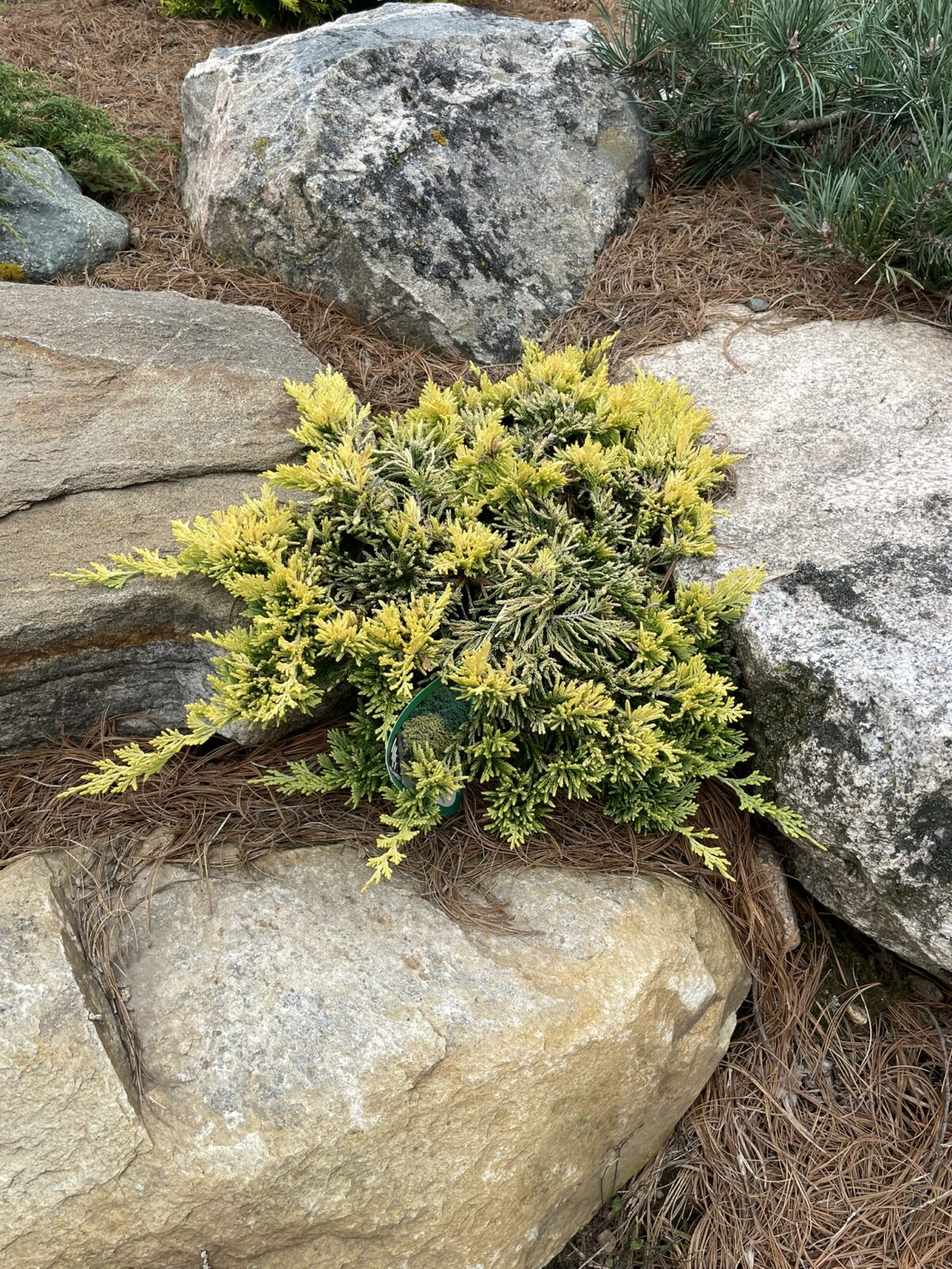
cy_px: 634
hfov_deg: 53.1
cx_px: 476
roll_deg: -2.7
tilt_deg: -40.5
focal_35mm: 26
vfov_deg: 67.3
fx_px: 953
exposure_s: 1/888
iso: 32
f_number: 1.6
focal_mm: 4.2
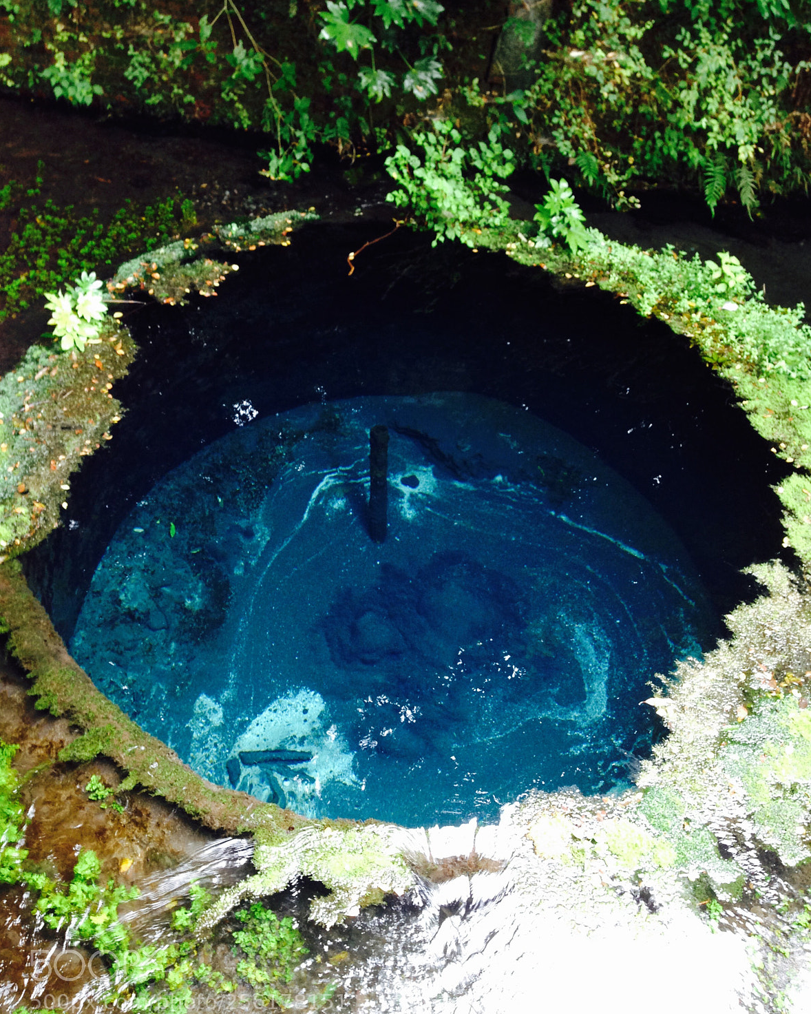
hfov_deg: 42.2
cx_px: 400
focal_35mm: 35
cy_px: 505
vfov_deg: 51.5
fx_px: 1050
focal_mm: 4.12
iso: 100
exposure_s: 1/20
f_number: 2.4
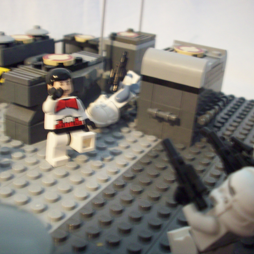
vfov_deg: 38.3
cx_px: 150
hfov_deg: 38.2
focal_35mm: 44
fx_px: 365
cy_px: 126
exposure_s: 1/10.7
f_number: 2.8
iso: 160
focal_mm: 6.2
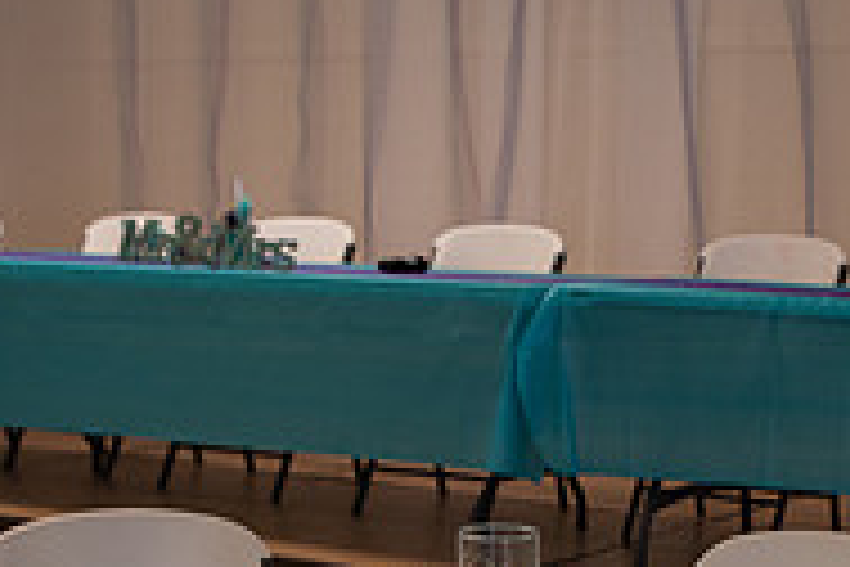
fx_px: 2101
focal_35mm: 89
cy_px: 641
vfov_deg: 14.9
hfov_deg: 22.6
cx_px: 648
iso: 200
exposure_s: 1/160
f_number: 3.5
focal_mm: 29
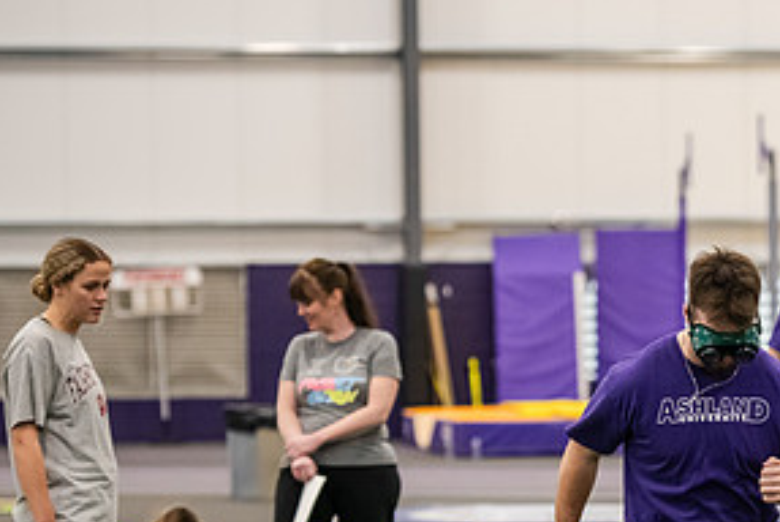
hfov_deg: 9.6
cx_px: 731
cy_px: 493
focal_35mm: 212
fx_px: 4598
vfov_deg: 6.5
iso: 3200
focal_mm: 105
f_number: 3.2
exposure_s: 1/250
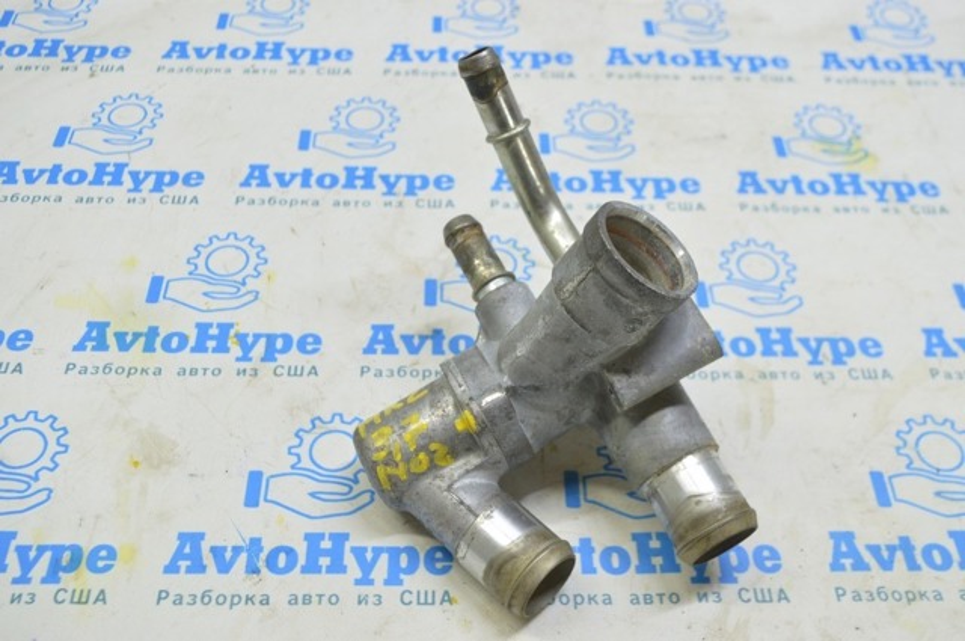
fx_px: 1084
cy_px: 320
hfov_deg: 48.0
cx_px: 482
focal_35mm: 40
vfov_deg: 32.9
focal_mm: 27
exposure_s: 1/20
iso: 400
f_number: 5.6
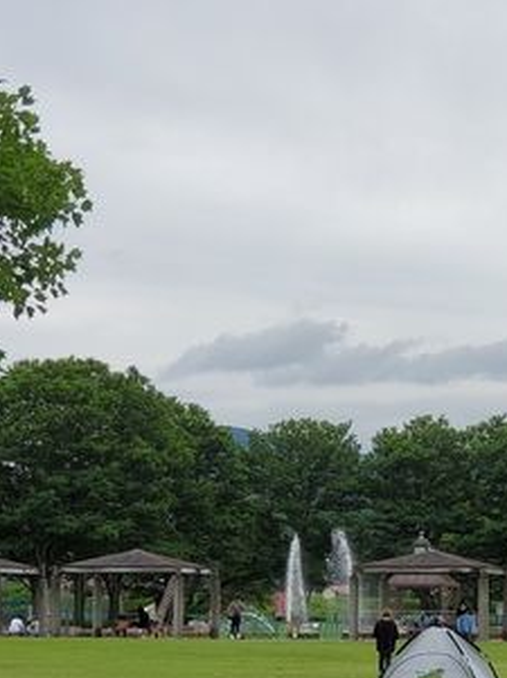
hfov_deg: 10.4
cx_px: 483
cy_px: 501
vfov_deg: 14.0
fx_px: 2759
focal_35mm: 141
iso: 50
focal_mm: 6
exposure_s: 1/746
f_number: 2.4
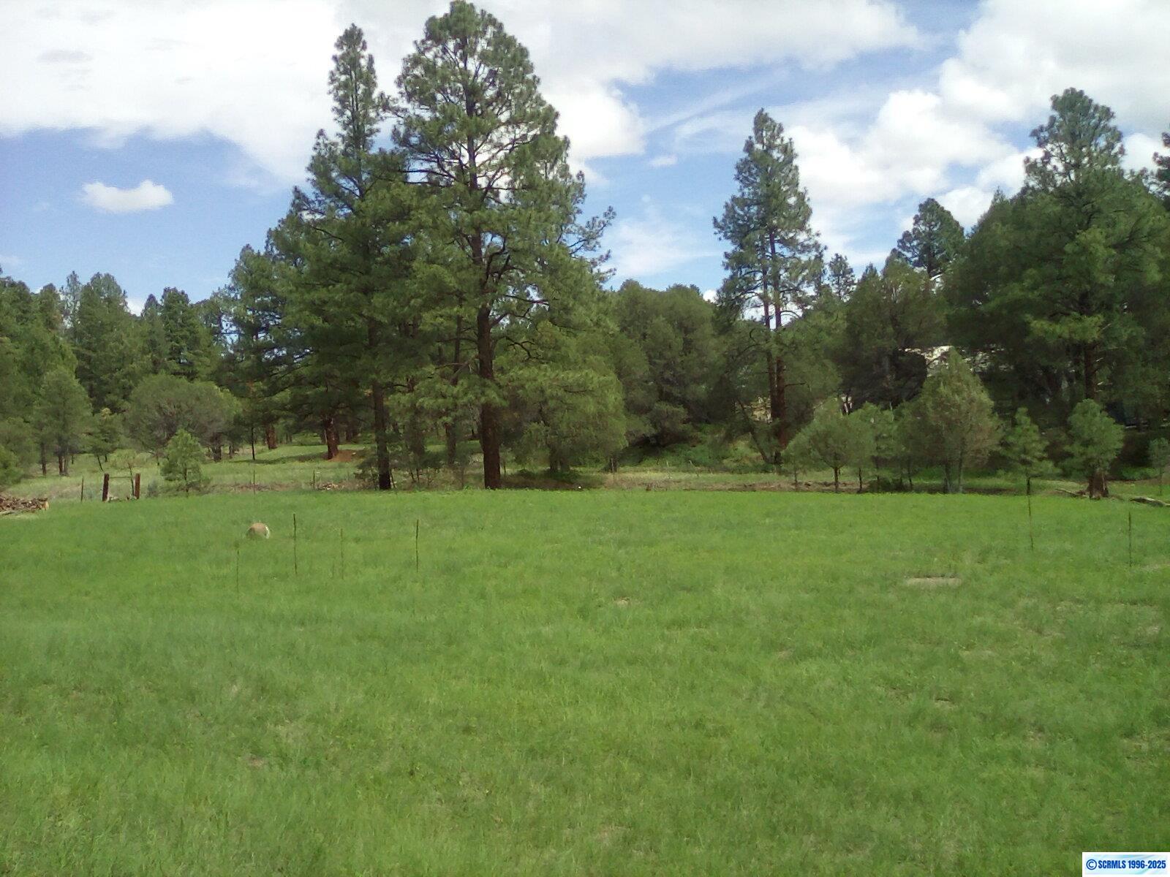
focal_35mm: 35
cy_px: 438
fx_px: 1183
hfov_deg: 52.6
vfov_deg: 40.7
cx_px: 585
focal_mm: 2.9
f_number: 2.8
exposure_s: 1/775
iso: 57
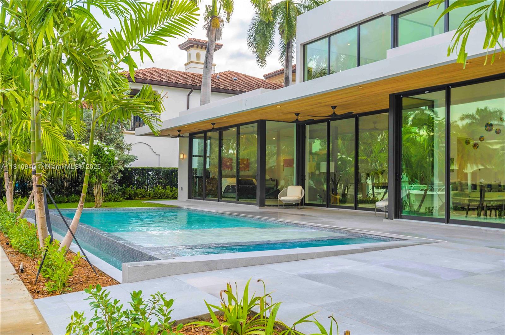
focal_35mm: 35
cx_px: 252
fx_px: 490
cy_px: 168
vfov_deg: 37.8
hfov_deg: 54.5
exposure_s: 1/50
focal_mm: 35
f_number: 5.6
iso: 100
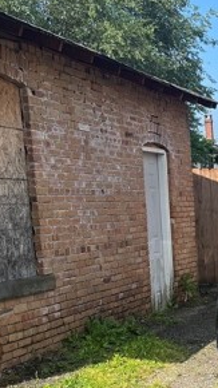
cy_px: 347
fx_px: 771
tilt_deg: -11.2
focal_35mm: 75
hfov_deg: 14.4
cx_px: 378
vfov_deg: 27.3
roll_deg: -0.1
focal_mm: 5.1
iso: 50
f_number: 1.6
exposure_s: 1/2222
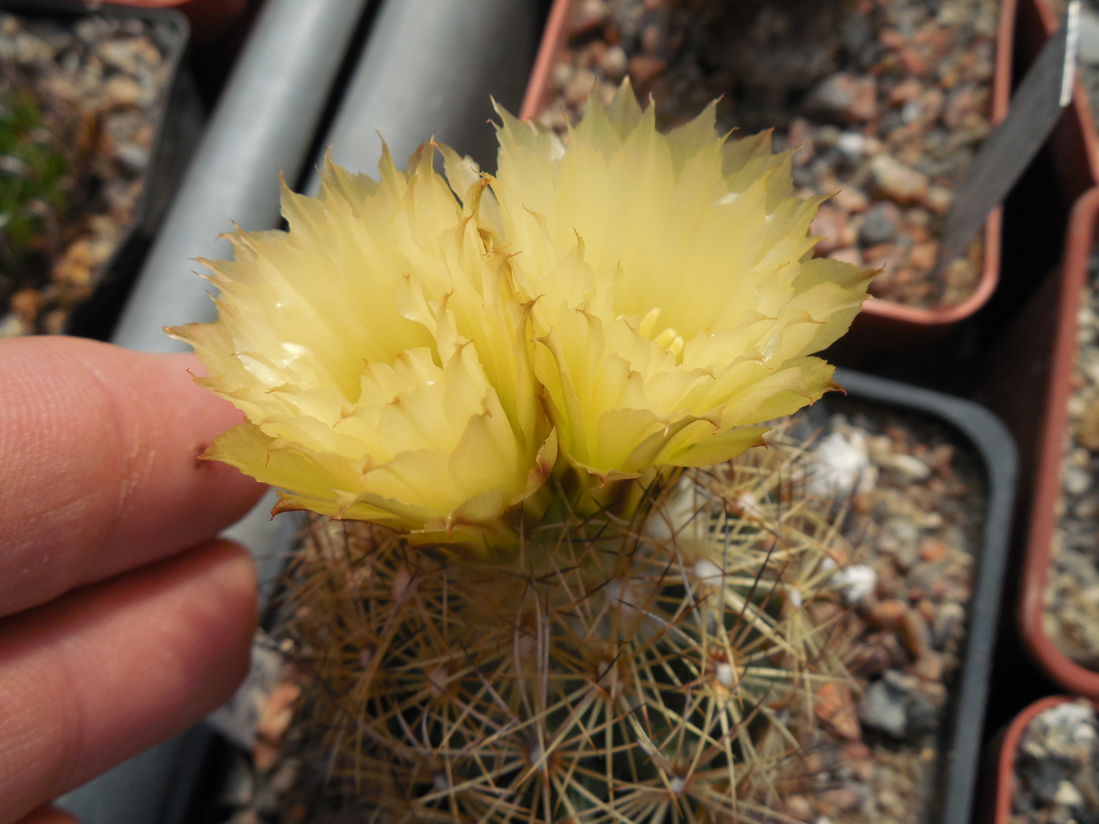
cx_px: 550
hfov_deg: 58.4
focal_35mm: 31
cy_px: 412
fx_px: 984
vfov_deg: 45.4
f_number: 3.6
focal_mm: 5.6
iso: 125
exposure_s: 1/800
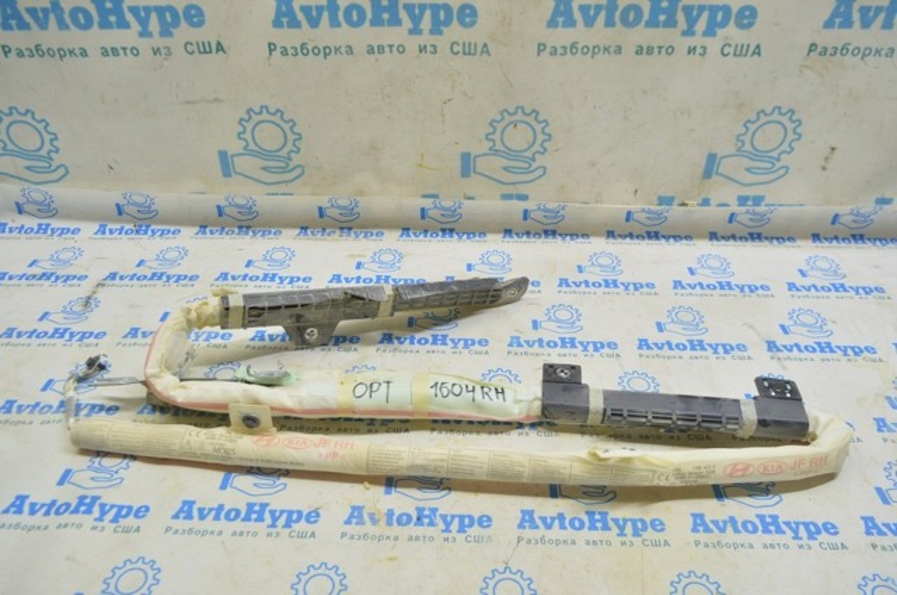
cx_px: 448
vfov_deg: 47.8
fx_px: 672
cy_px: 298
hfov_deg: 67.4
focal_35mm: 27
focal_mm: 18
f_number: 5.6
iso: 400
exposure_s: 1/20
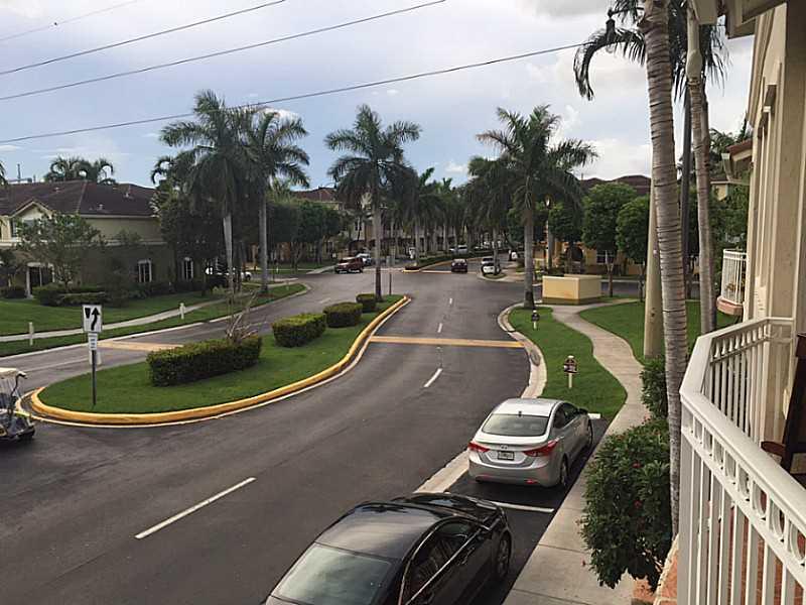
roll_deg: -0.3
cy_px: 302
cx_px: 403
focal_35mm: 29
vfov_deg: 48.2
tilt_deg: -6.9
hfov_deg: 61.7
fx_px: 675
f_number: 2.2
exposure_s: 1/156
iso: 32
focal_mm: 4.15
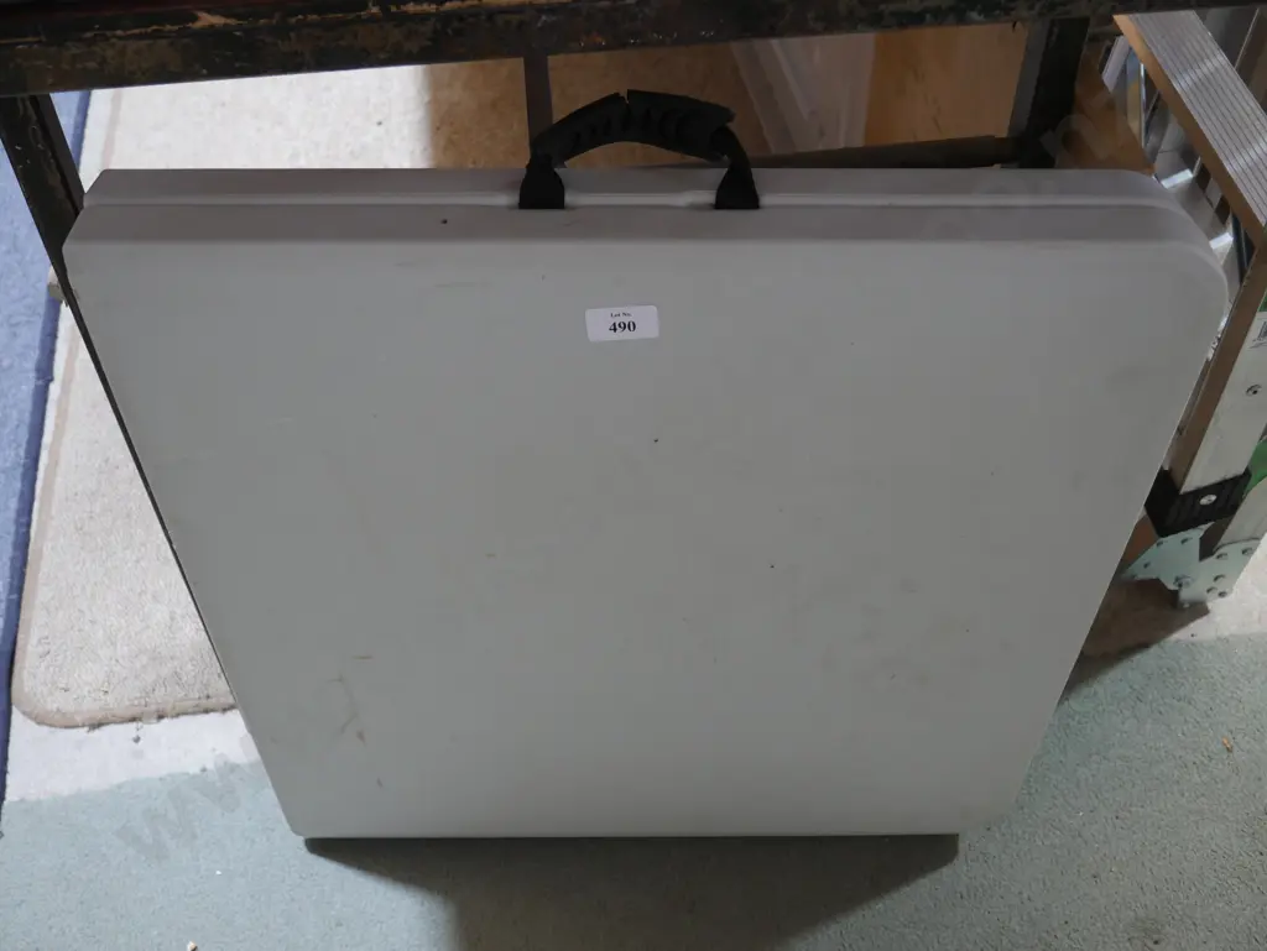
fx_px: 1172
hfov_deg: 56.8
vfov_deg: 44.2
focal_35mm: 32
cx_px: 634
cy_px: 476
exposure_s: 1/60
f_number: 3.6
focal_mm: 16
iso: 800
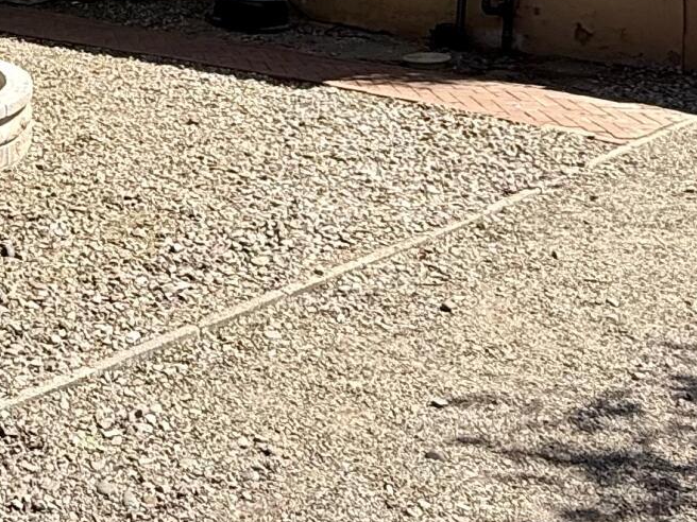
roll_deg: -0.4
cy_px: -129
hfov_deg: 28.3
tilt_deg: -0.8
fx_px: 1289
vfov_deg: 21.1
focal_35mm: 64
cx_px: -12
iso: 50
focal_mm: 2.22
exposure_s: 1/1312
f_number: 2.2
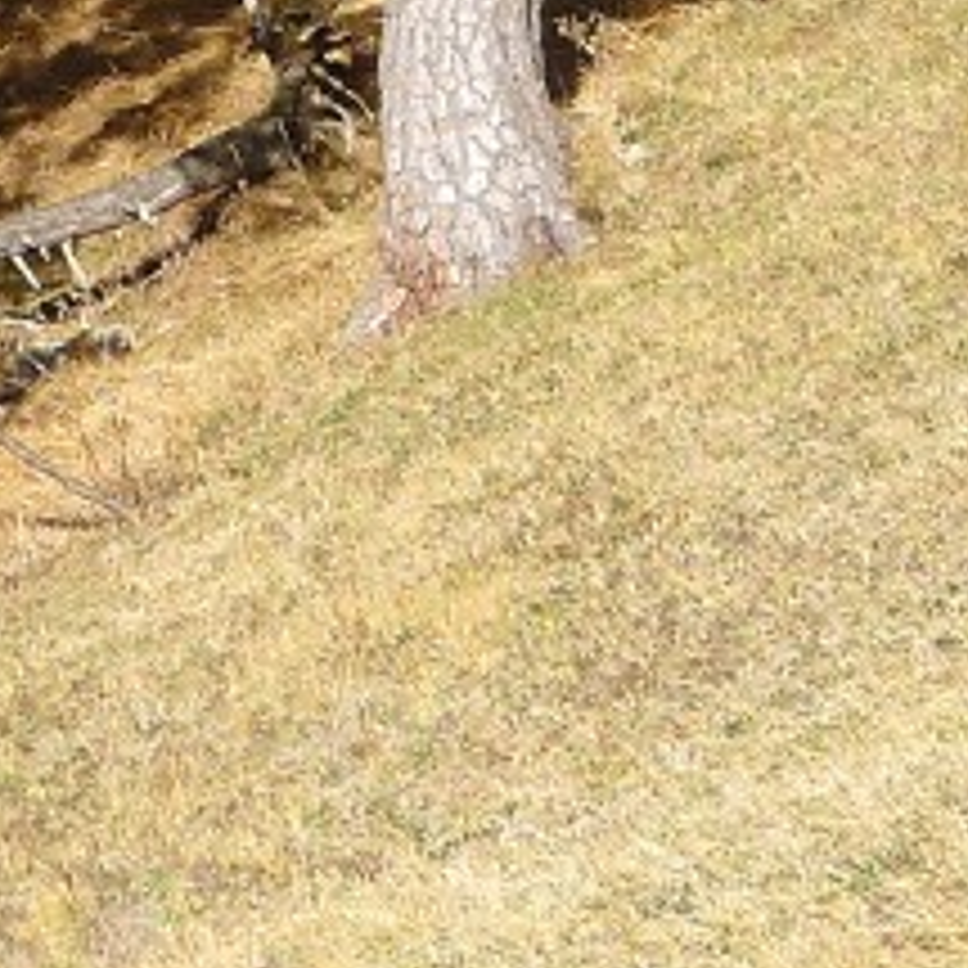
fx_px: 3891
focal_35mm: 123
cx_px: 142
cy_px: -369
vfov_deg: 13.5
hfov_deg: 14.1
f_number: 3.2
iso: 80
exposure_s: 1/400
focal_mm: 5.5
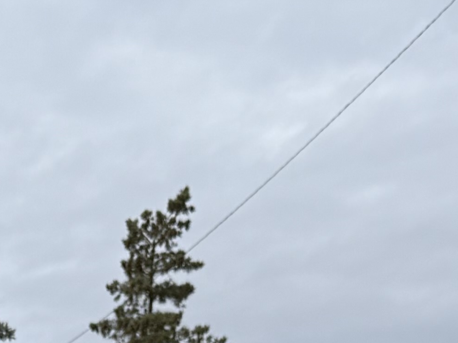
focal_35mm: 138
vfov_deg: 9.3
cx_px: 57
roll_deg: +0.9
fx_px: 1826
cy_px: 891
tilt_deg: -4.3
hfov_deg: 14.2
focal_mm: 6.76
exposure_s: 1/5714
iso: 80
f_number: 1.78
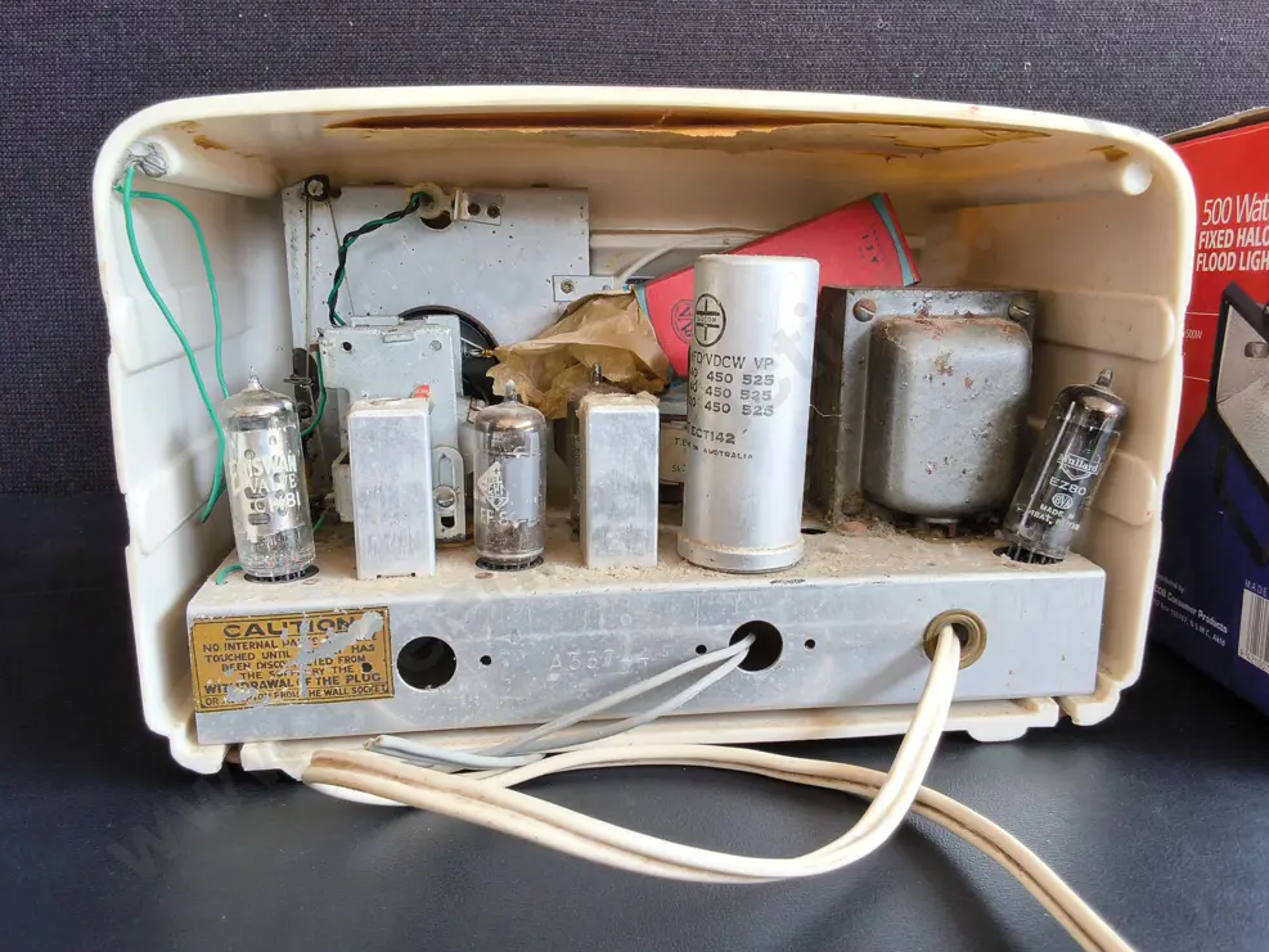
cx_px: 644
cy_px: 474
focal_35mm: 28
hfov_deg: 63.4
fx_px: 1027
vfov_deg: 49.8
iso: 100
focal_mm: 2.87
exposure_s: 1/100
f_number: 2
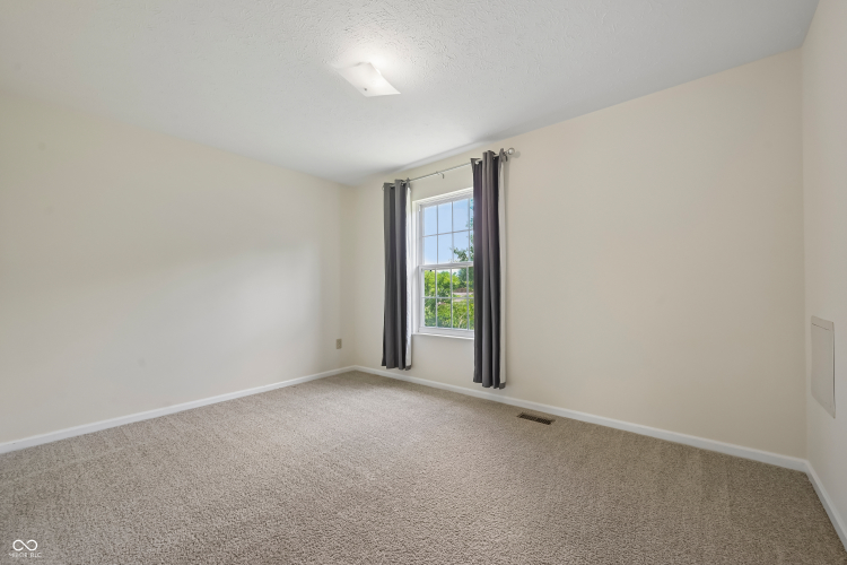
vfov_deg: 81.2
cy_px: 282
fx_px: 329
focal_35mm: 14
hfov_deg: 104.3
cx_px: 424
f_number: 8
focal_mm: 14
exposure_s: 1/15
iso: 250
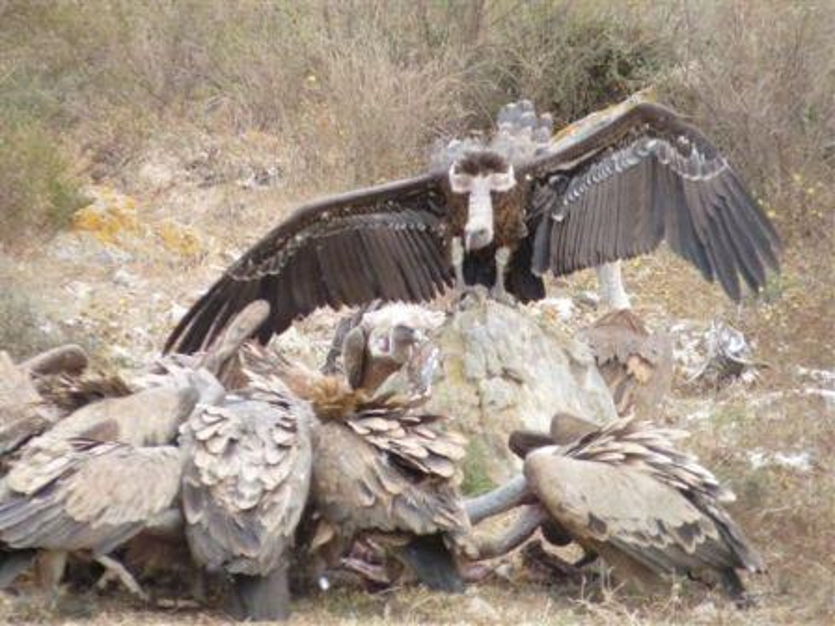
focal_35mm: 477
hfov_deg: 4.2
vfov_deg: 3.1
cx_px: 418
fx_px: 11506
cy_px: 313
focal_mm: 84.8
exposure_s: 1/500
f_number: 4.4
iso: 320
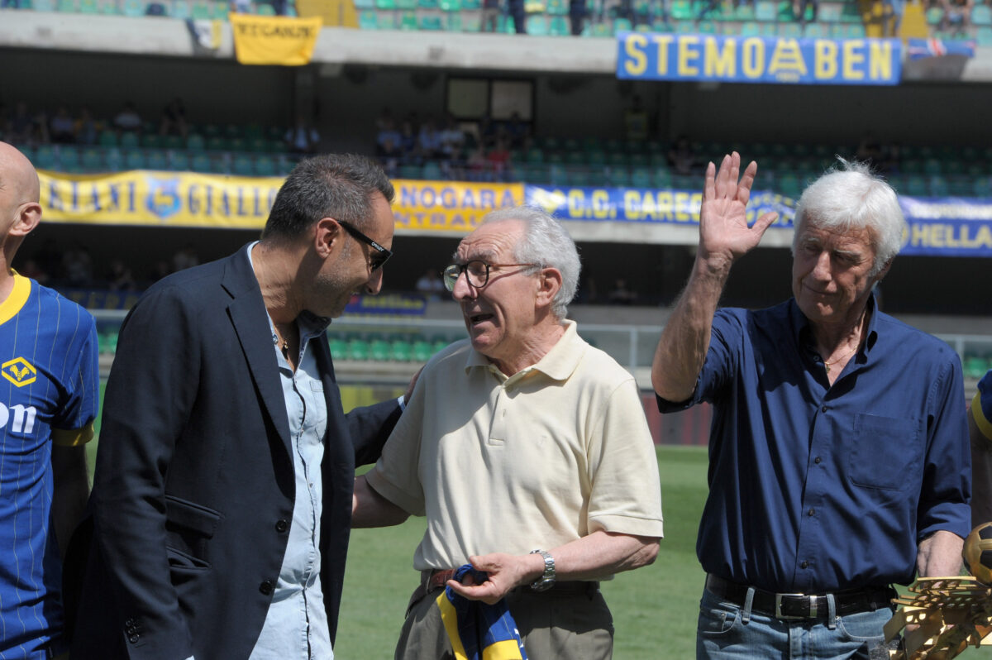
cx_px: 496
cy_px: 330
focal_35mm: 190
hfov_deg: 10.8
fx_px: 5231
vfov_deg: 7.2
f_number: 11
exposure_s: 1/800
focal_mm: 190
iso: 640
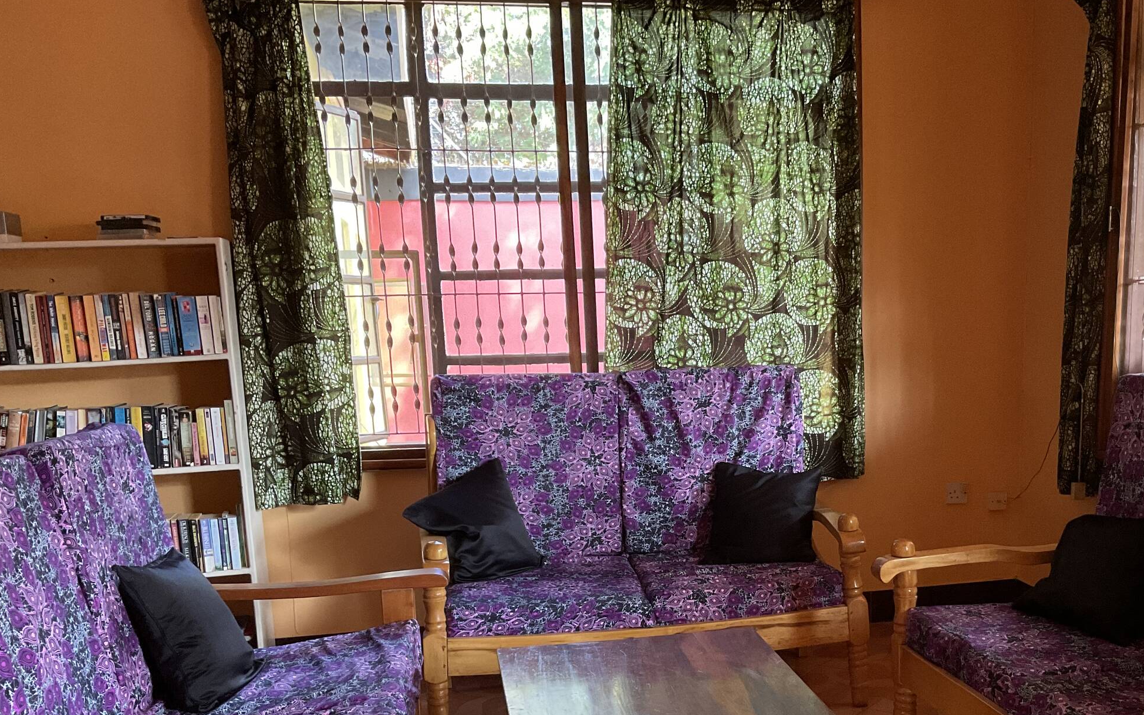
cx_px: 718
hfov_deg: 47.8
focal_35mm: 41
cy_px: 558
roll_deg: +1.4
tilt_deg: -11.9
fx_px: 1278
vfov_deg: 30.6
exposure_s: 1/60
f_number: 1.8
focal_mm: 3
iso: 200
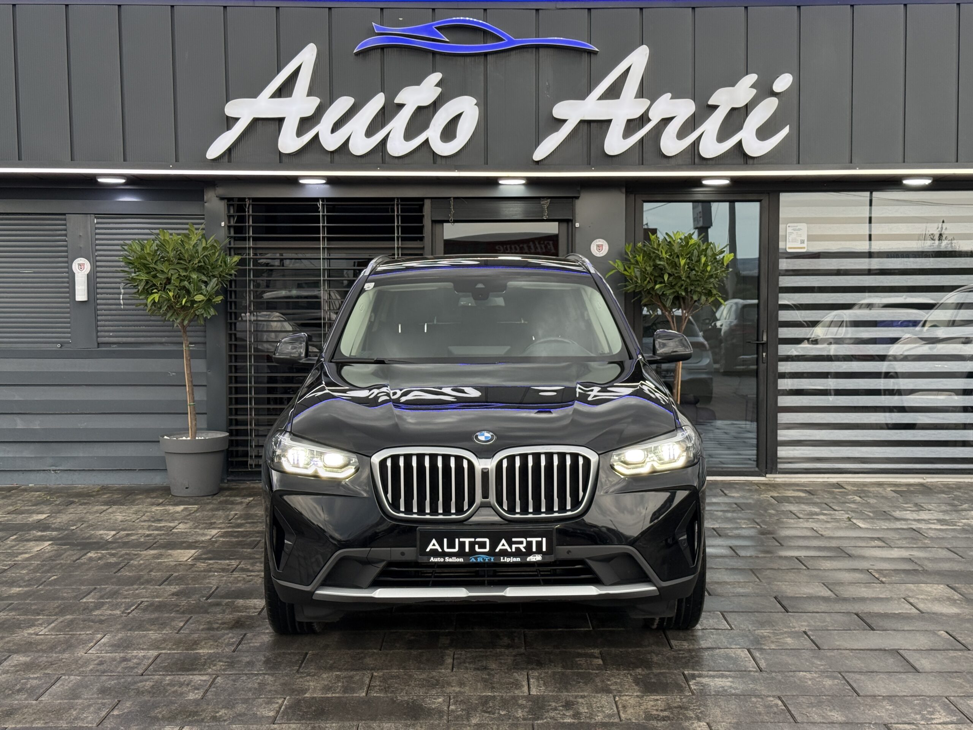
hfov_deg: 39.7
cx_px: 486
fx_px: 1349
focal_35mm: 48
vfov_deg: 30.3
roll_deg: +0.4
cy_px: 365
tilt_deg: -2.1
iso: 160
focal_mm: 6.76
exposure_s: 1/163
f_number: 1.78
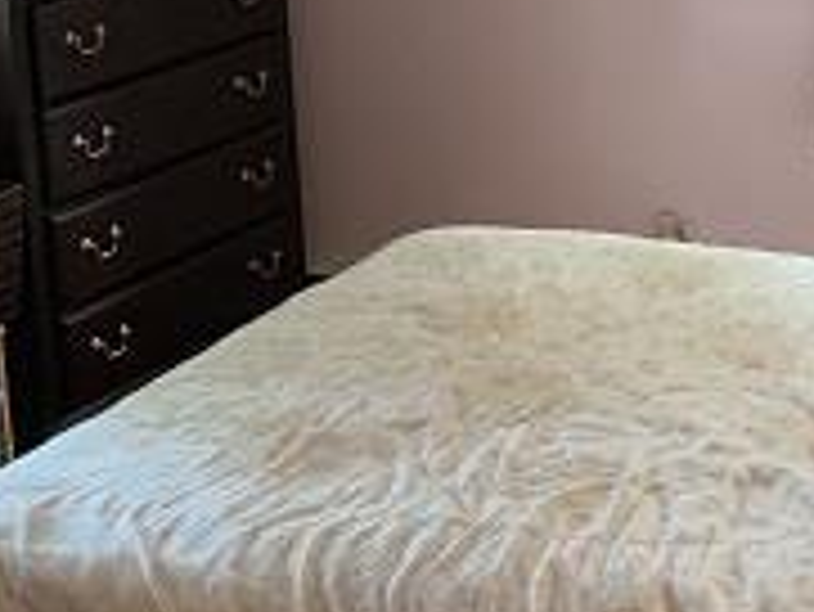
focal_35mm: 92
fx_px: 2165
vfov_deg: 15.9
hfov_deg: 21.3
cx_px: 391
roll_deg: +4.3
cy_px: 72
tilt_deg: -11.2
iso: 400
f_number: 1.8
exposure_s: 1/40
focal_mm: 4.25
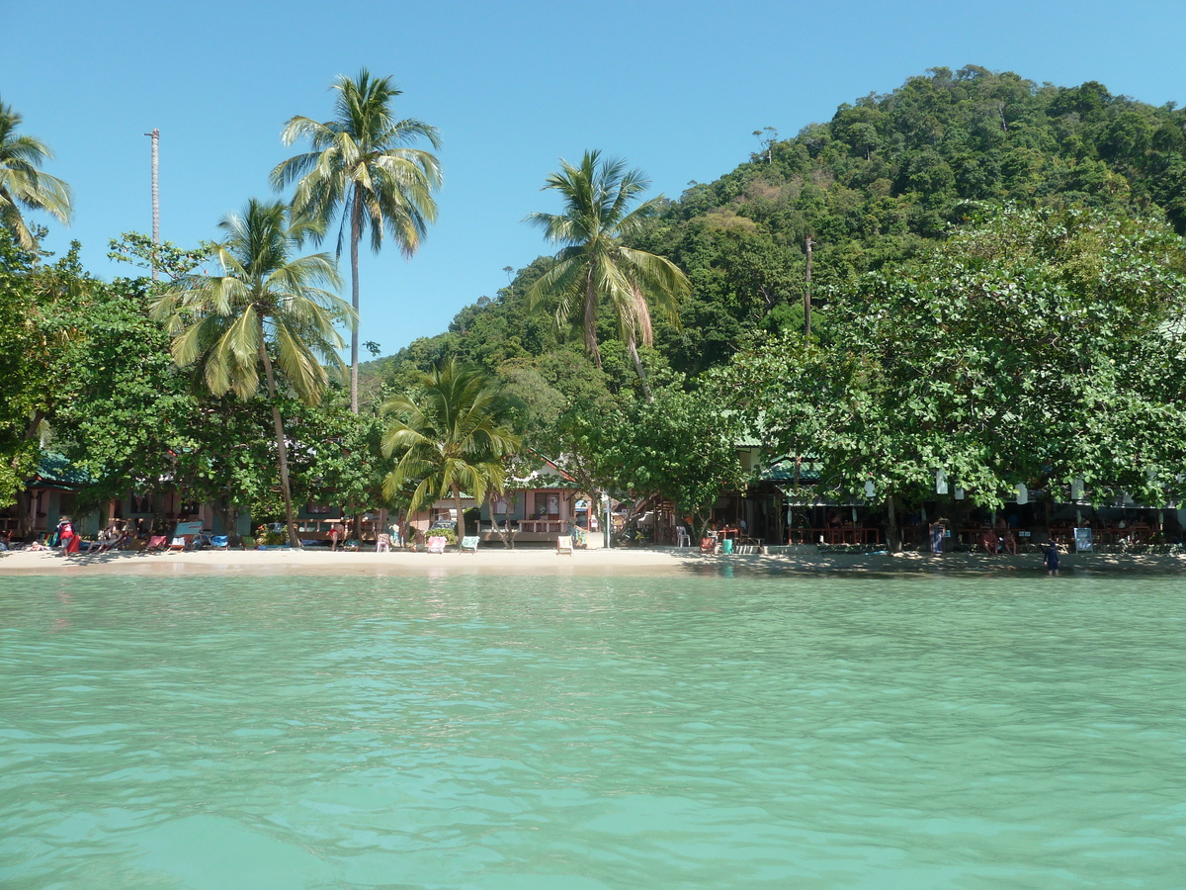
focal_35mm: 25
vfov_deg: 54.9
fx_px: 857
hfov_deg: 69.4
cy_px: 445
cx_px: 593
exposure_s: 1/320
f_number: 4
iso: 80
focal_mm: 4.1
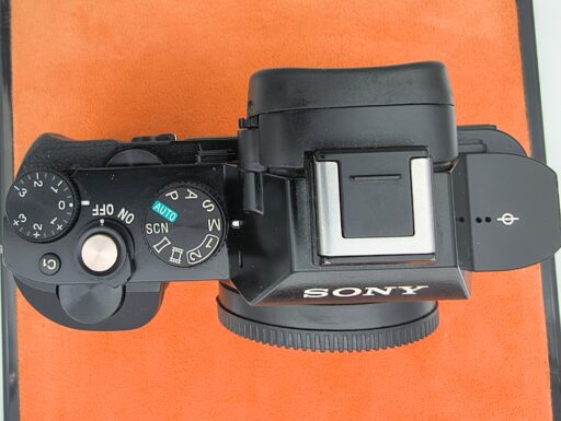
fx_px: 389
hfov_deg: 71.5
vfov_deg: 56.9
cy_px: 210
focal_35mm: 24
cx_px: 280
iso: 118
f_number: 2
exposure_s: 1/50
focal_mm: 1.83
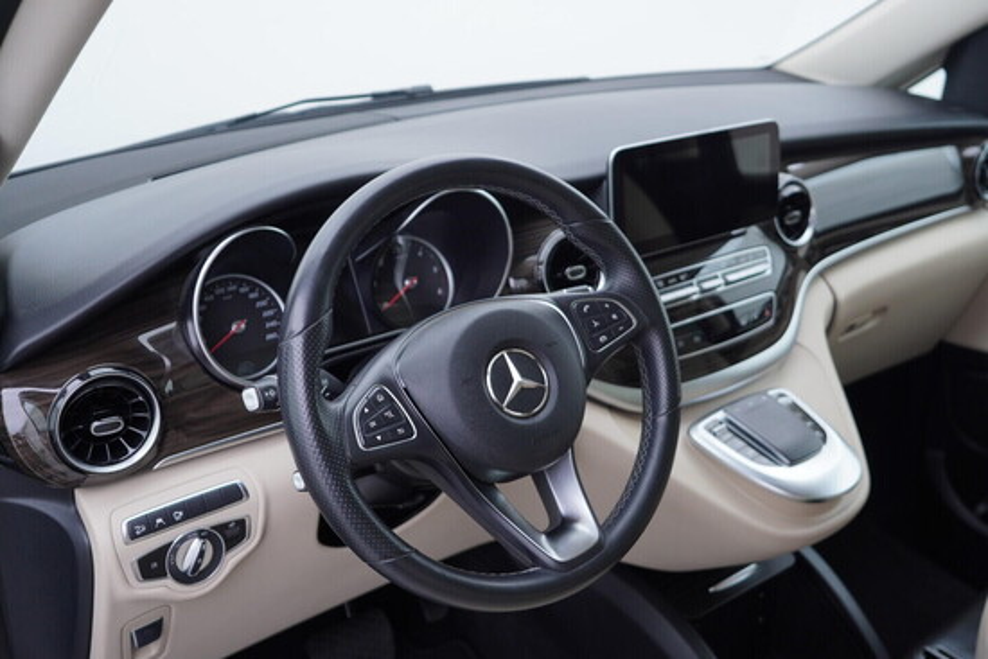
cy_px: 330
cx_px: 494
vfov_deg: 36.9
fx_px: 988
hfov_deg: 53.1
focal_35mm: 36
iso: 125
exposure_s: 1/40
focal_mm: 24
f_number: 2.8
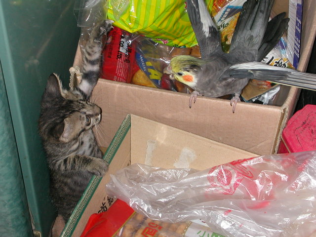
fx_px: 749
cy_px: 118
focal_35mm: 82
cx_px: 158
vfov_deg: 18.0
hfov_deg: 23.8
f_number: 4.1
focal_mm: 12.5
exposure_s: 1/59.9
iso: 110
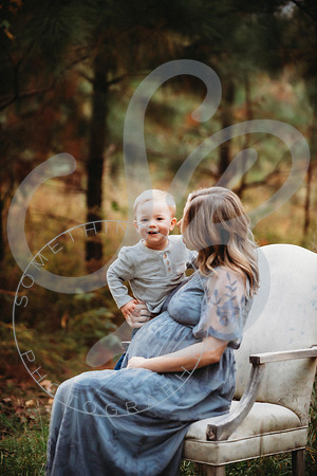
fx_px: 1651
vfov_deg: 16.4
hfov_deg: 11.0
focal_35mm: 125
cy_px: 238
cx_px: 158
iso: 400
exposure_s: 1/250
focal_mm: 125
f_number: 2.8
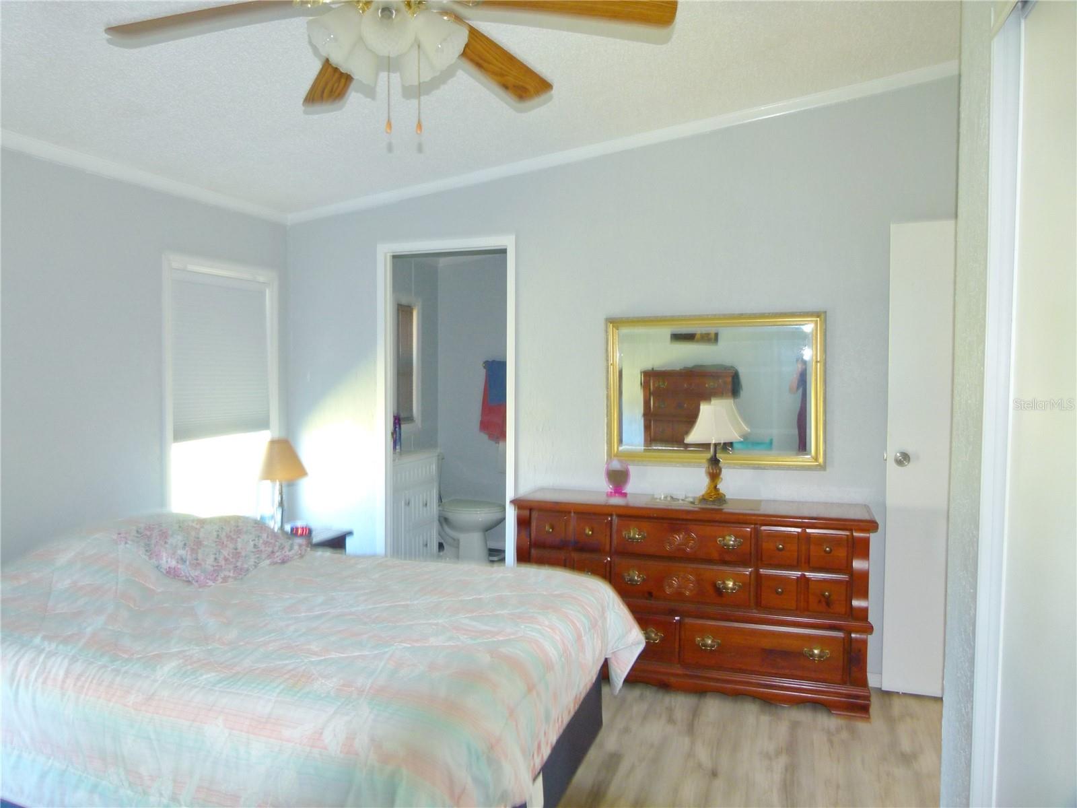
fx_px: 778
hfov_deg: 69.4
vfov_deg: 54.9
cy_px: 404
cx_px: 538
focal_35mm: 25
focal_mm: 4.5
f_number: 2.8
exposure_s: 1/5
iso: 100
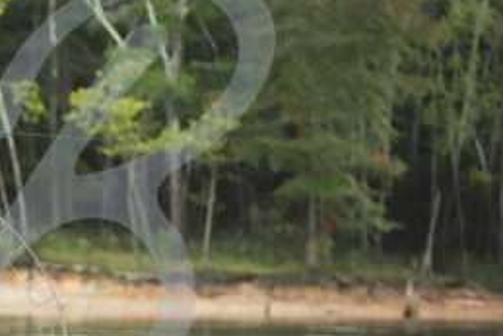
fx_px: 4865
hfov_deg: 5.9
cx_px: -34
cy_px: 205
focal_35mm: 348
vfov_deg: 4.0
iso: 400
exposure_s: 1/250
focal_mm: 155
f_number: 2.8
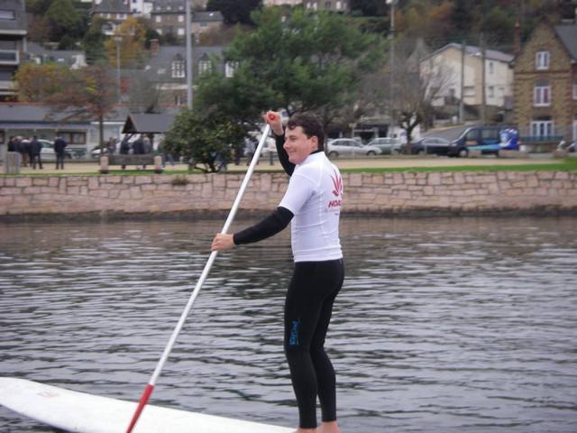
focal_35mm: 83
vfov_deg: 17.8
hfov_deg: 23.6
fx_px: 1383
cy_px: 216
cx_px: 288
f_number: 3.9
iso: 125
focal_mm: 13.8
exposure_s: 1/80
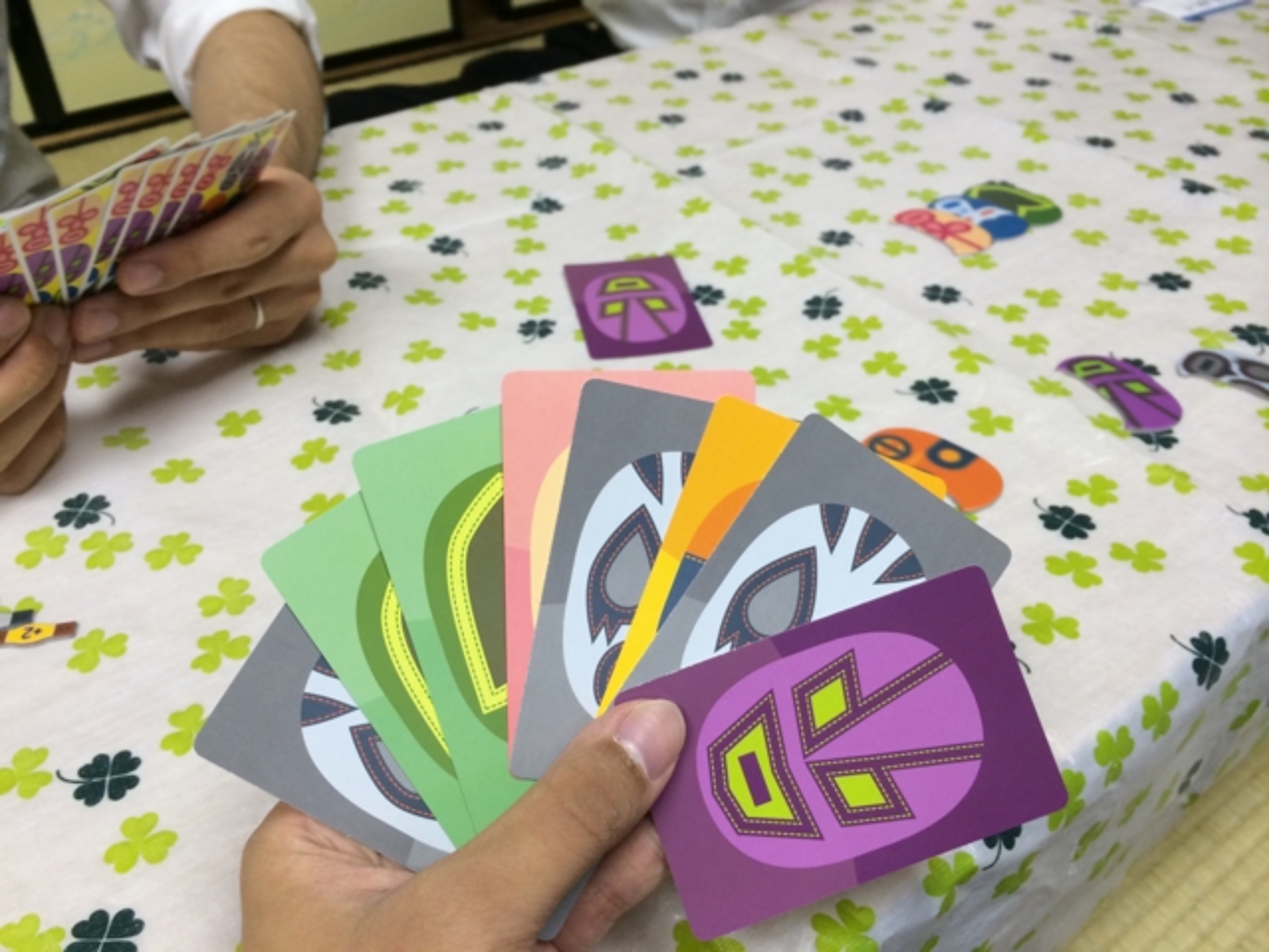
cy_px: 476
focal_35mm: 30
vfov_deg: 46.8
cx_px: 634
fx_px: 1100
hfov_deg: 60.0
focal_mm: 4.12
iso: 80
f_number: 2.2
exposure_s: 1/30
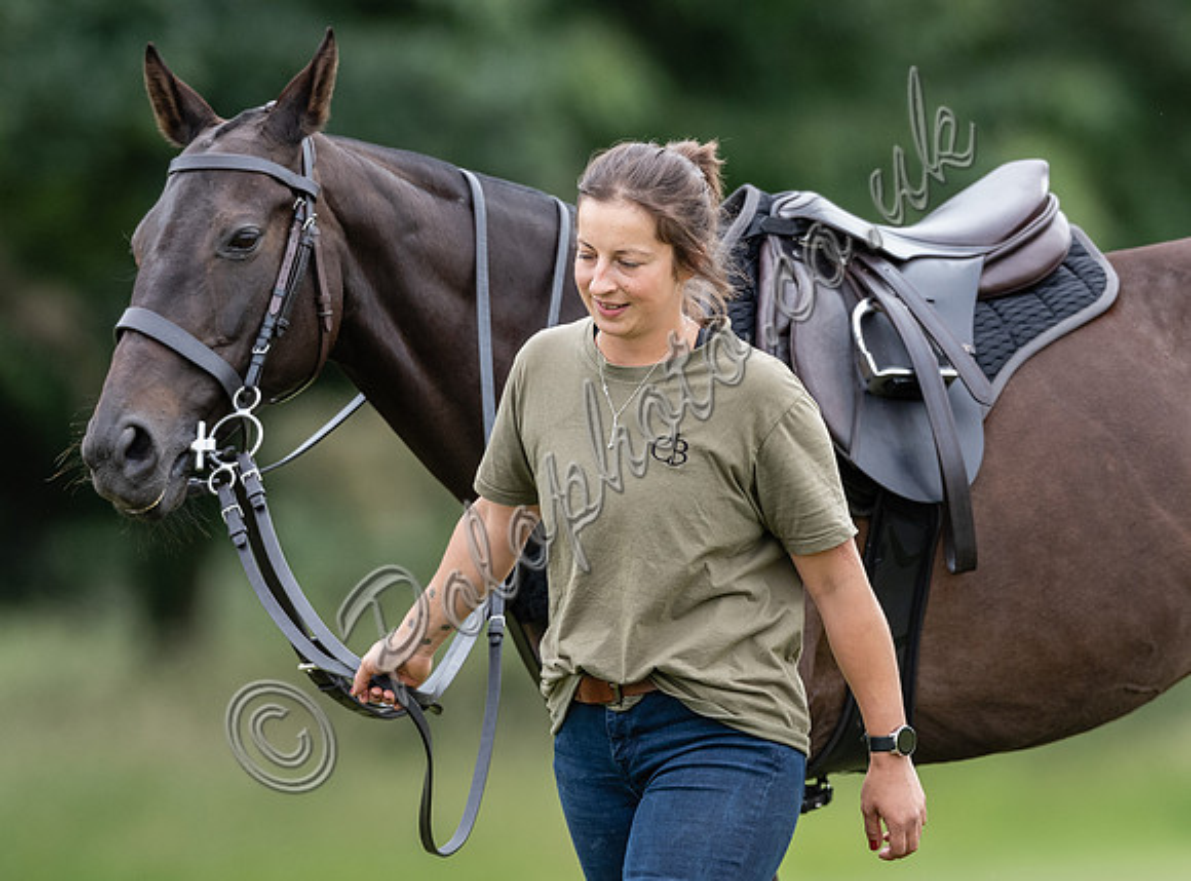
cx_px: 715
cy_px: 476
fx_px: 26950
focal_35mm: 787
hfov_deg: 2.5
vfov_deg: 1.9
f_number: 4.5
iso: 1000
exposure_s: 1/1000
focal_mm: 500
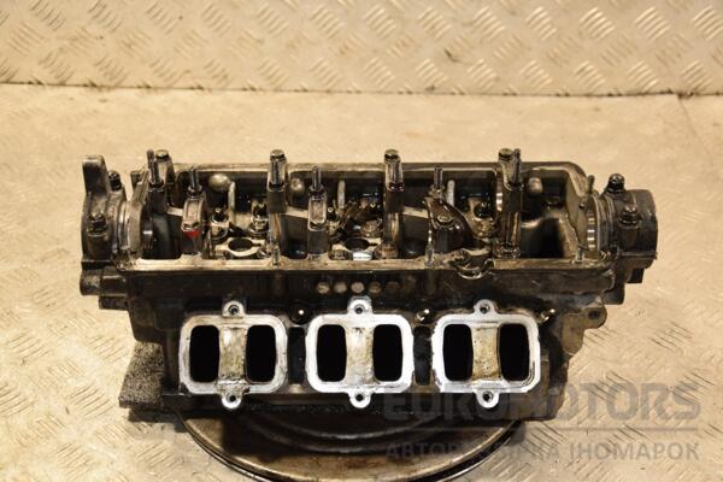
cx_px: 362
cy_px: 241
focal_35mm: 57
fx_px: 1145
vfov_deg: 23.8
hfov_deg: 35.1
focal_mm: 38
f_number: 5
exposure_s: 1/125
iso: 800
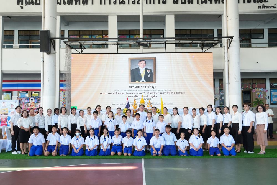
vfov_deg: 38.4
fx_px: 265
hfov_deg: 55.1
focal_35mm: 34
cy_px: 92
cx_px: 138
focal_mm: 23
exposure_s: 1/125
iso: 800
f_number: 5.6
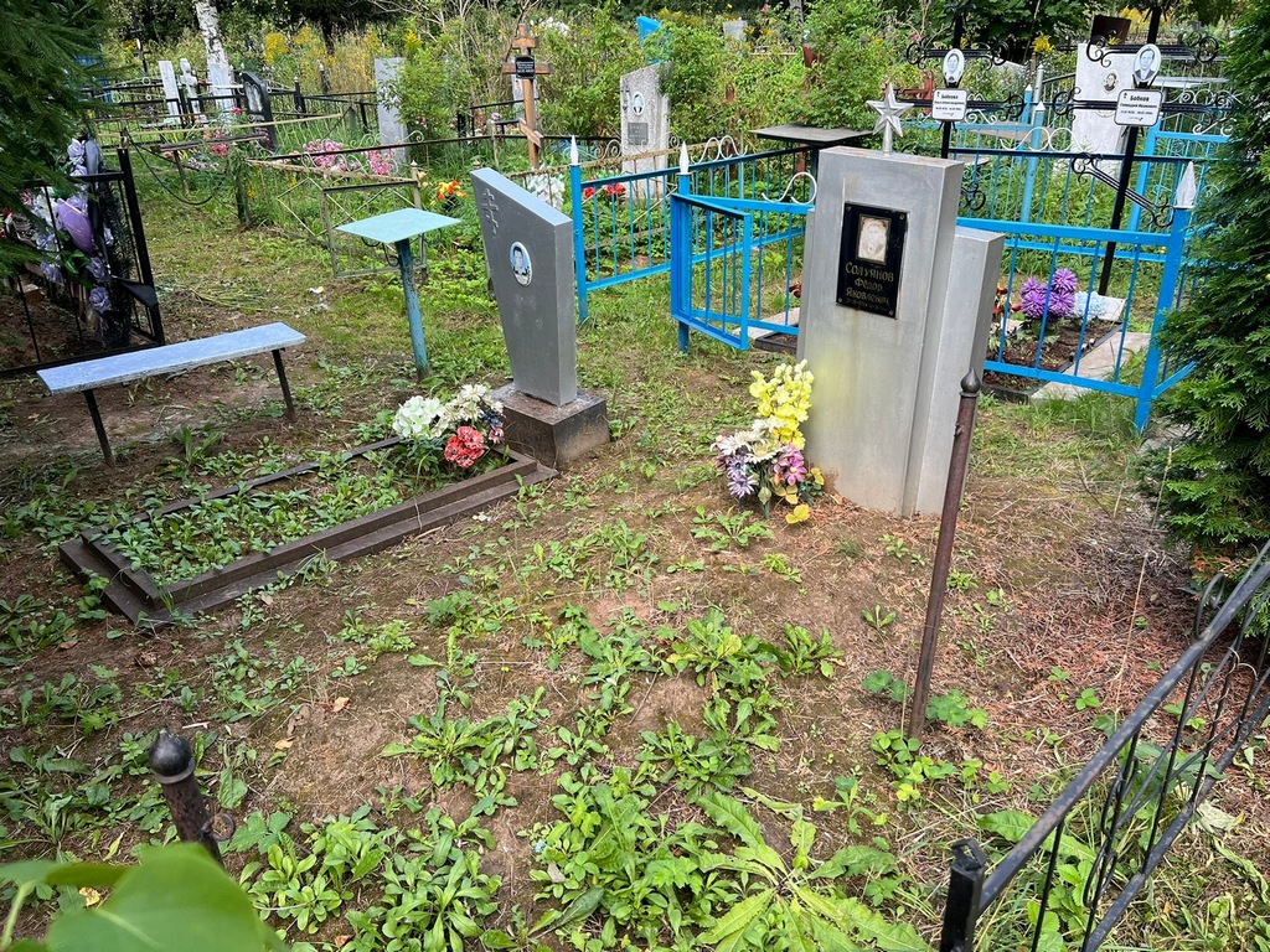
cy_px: 476
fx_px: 954
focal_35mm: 26
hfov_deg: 67.3
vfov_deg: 53.1
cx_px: 635
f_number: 1.5
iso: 50
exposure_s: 1/497
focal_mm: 5.7
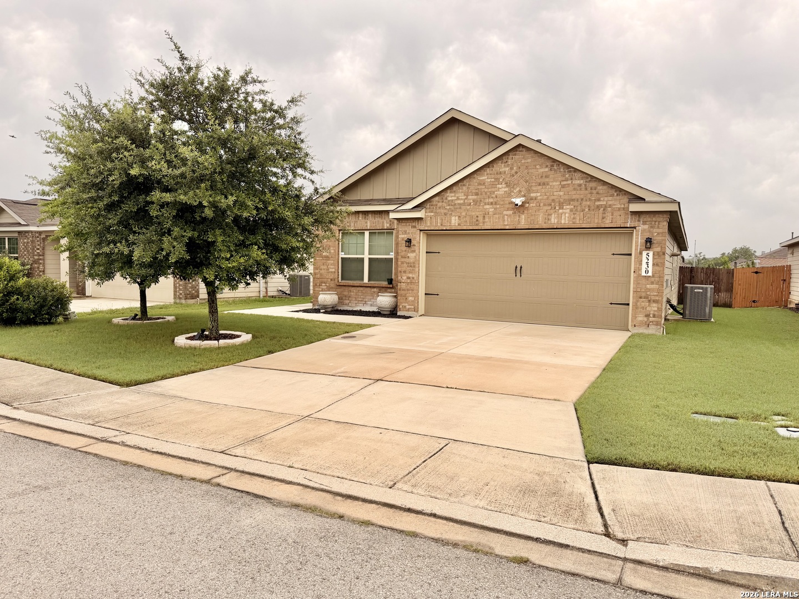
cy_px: 300
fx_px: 554
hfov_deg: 71.6
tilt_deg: -3.2
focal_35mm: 24
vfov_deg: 56.8
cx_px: 400
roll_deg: -1.3
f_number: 1.78
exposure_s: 1/177
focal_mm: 6.76
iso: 64
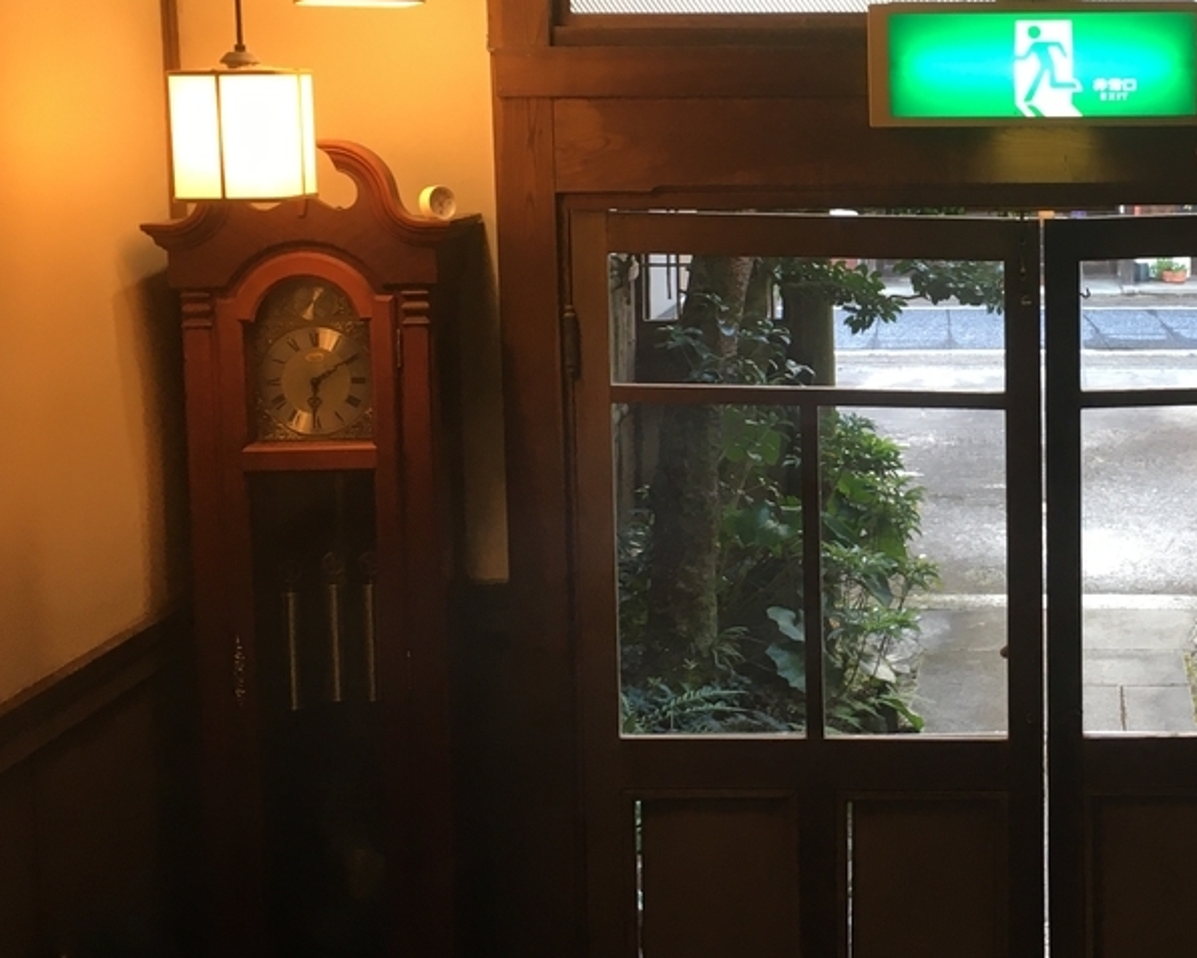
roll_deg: +0.3
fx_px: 2020
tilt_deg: -6.2
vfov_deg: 26.5
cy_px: 283
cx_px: 992
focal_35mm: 57
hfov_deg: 32.0
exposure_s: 1/30
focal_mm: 4.15
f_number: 2.2
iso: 50
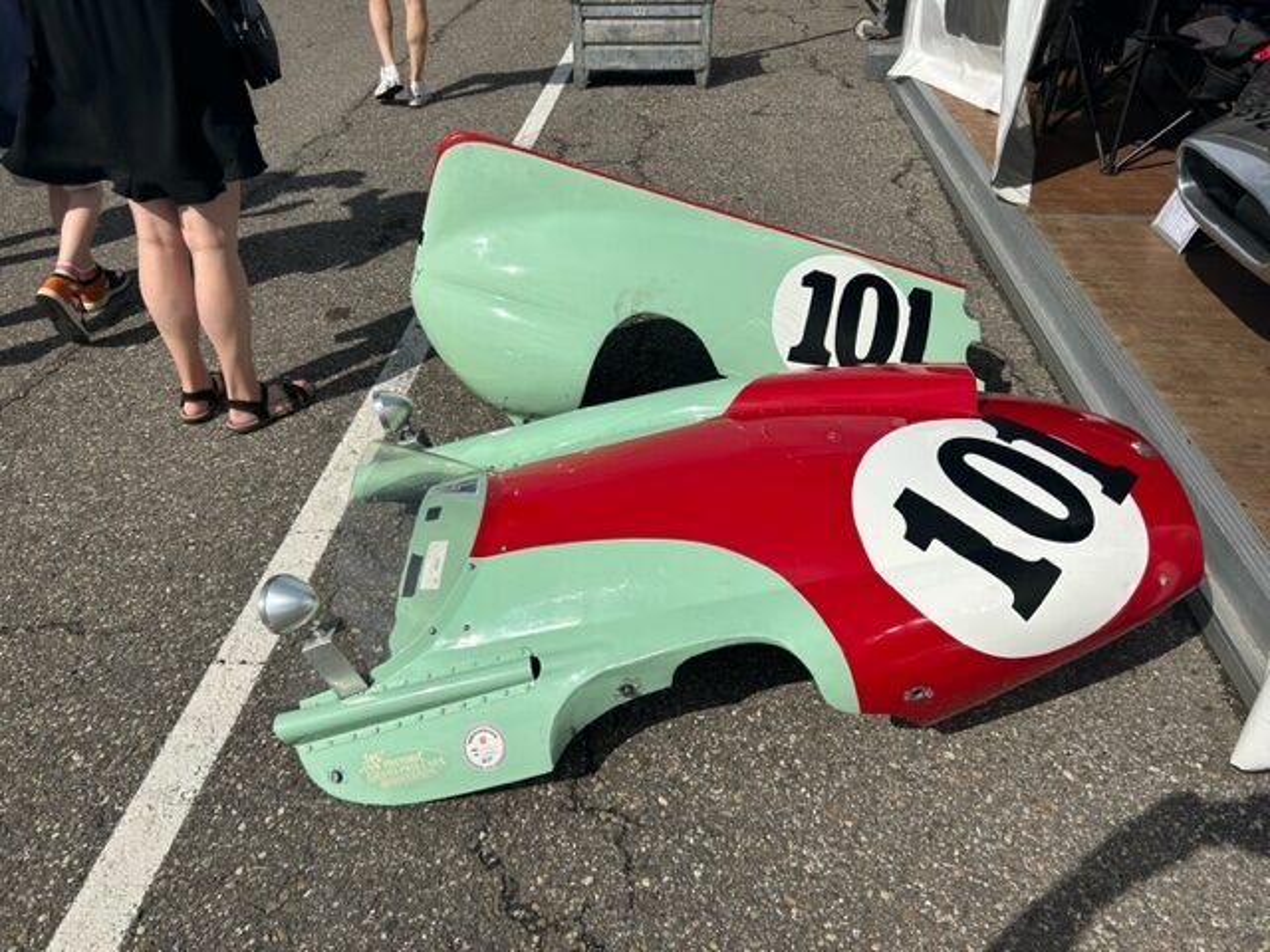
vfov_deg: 53.1
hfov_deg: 67.3
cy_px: 476
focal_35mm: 26
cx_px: 635
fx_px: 954
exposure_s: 1/10309
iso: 50
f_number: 1.5
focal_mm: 5.7
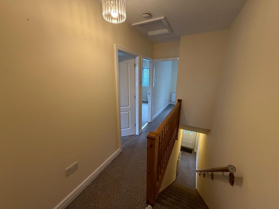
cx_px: 140
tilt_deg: -13.0
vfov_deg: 85.7
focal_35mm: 14
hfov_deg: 102.1
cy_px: 104
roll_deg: +0.4
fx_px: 113
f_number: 2.2
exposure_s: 1/50
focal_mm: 2.22
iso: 320
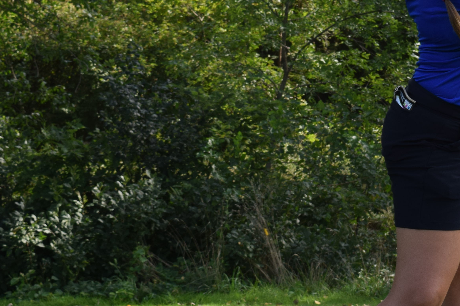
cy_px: 170
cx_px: 466
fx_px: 1980
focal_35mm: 155
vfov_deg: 8.9
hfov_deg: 13.1
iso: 360
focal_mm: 40
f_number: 8
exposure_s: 1/250
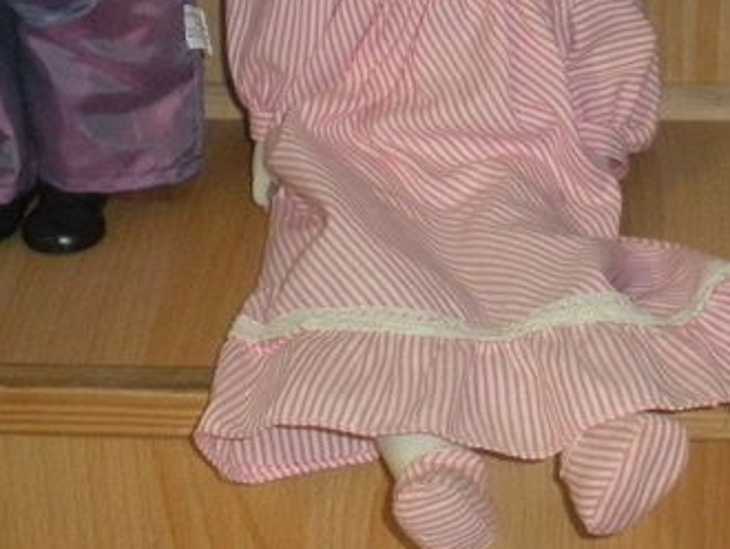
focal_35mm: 106
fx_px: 2237
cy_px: -15
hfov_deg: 18.4
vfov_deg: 13.8
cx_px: 553
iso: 400
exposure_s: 1/60
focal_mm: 6.3
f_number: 3.5
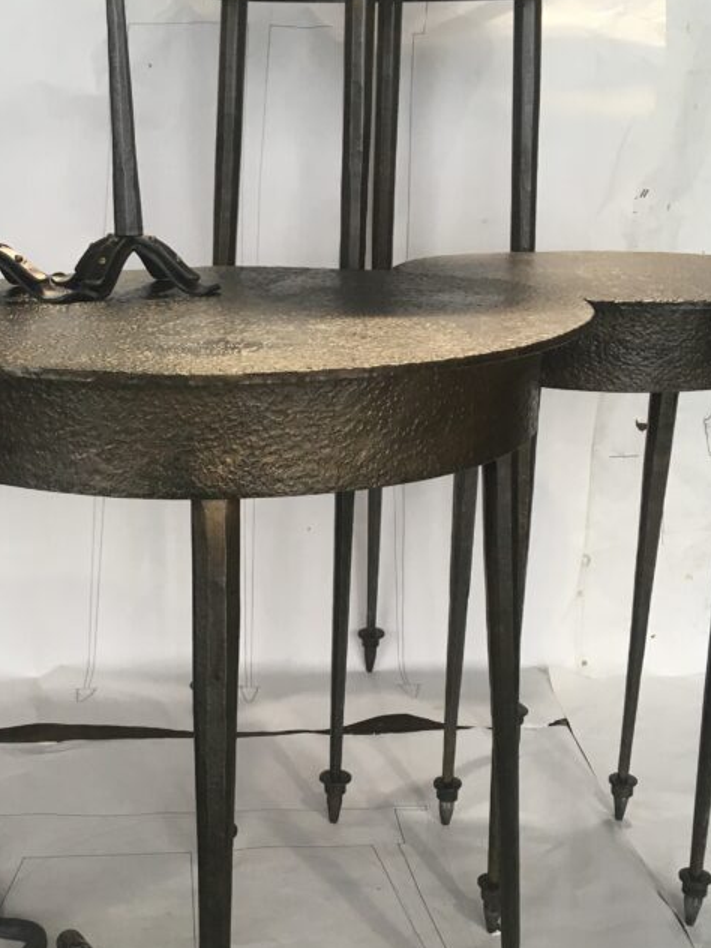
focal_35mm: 47
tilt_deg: -20.4
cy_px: 584
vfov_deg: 40.2
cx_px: 273
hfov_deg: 30.8
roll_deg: -0.4
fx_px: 1287
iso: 64
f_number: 2.2
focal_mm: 4.15
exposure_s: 1/30
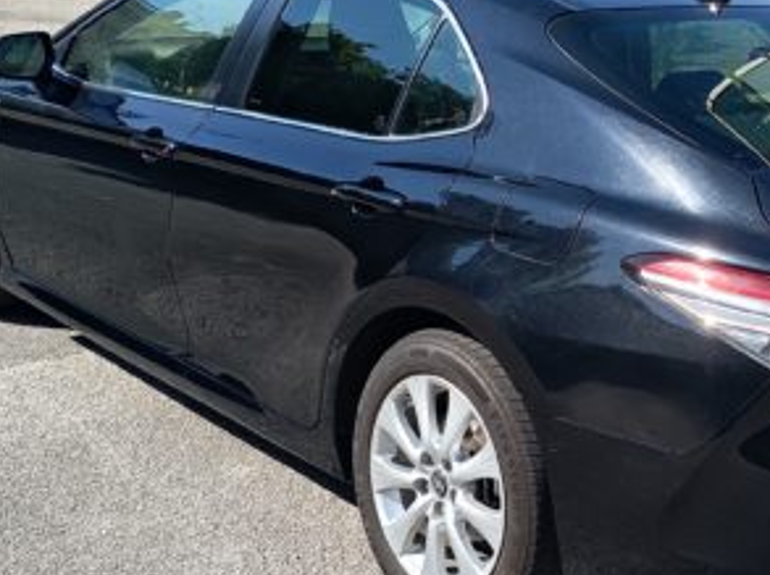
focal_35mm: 63
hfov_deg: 30.2
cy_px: 168
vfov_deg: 23.1
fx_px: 1400
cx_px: 578
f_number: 1.7
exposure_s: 1/247
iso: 50
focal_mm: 5.27
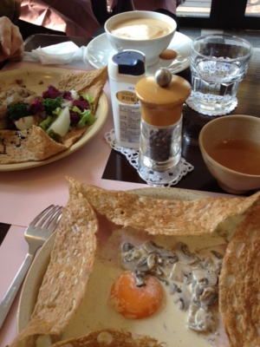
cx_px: 130
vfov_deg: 52.6
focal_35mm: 35
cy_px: 174
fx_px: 351
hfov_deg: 40.7
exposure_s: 1/60
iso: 64
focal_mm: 4.28
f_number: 2.4
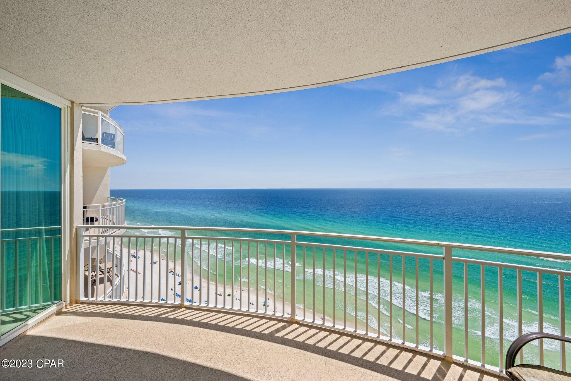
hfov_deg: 112.6
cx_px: 286
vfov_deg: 90.0
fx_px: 190
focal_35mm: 12
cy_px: 190
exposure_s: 1/200
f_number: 11
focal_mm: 12
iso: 100
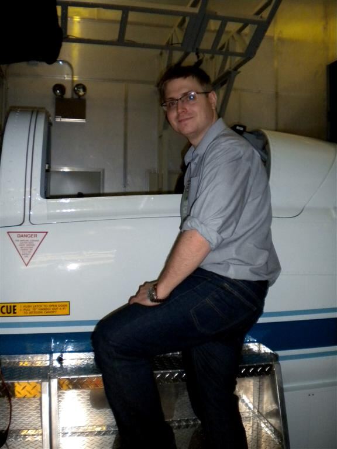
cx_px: 168
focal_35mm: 35
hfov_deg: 40.7
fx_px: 454
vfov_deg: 52.6
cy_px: 224
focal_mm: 6.3
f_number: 3.1
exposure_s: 1/30
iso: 400
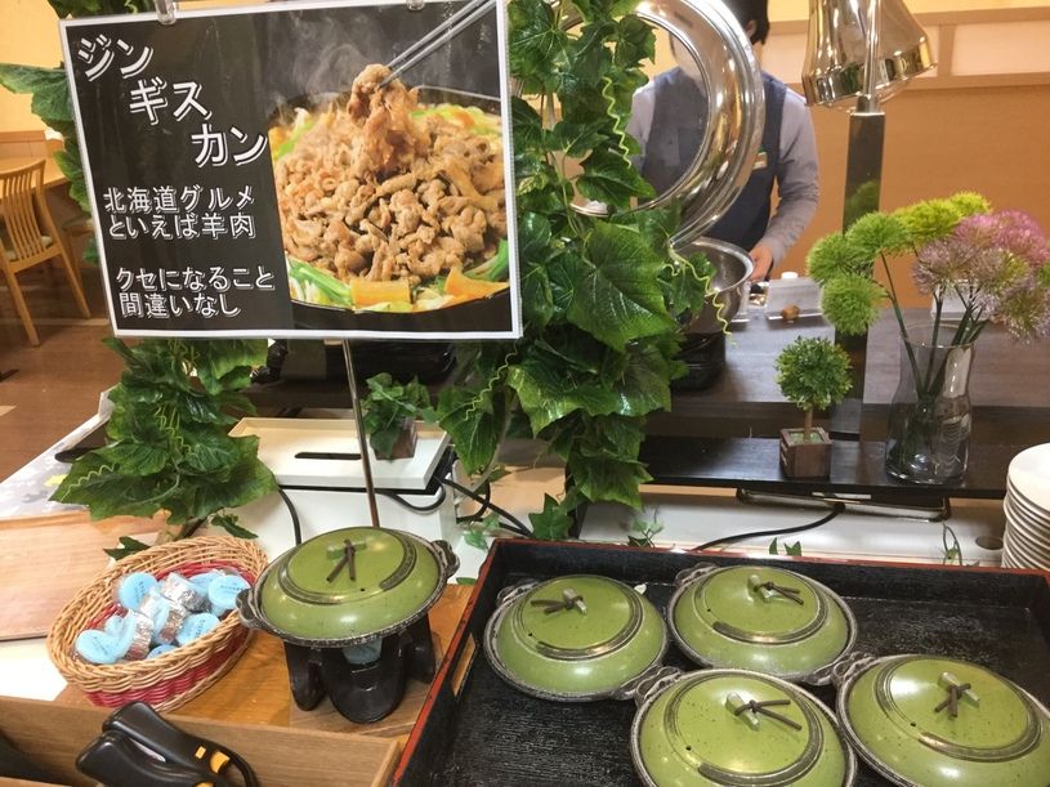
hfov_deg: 58.4
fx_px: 940
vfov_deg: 45.4
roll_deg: +3.2
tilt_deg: -23.1
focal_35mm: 31
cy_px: 394
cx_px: 525
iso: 100
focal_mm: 3.3
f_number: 2.4
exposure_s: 1/30
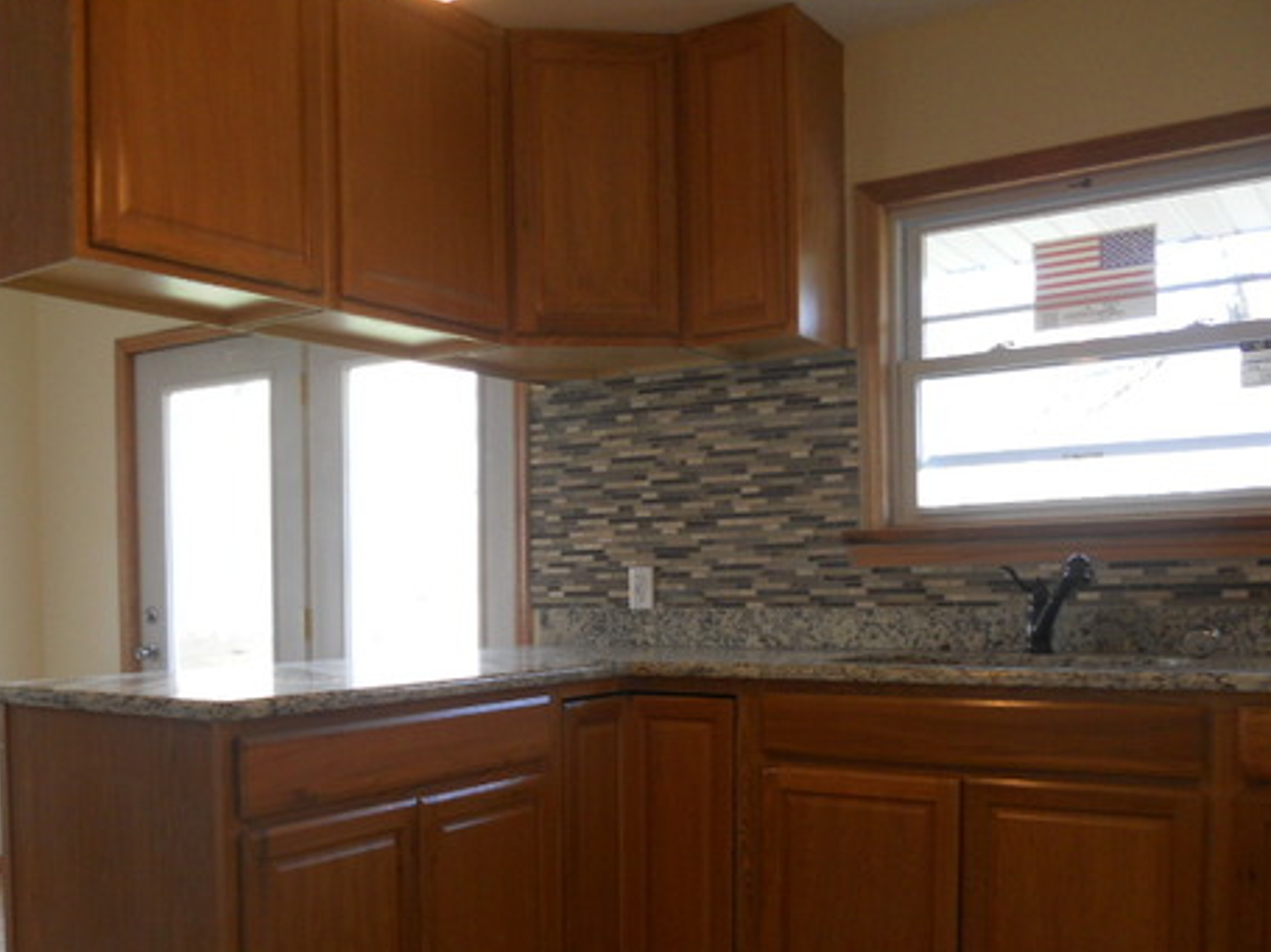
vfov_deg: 37.3
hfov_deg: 48.7
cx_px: 500
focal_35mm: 38
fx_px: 1395
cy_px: 628
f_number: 3.2
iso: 125
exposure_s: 1/30
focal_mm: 4.9
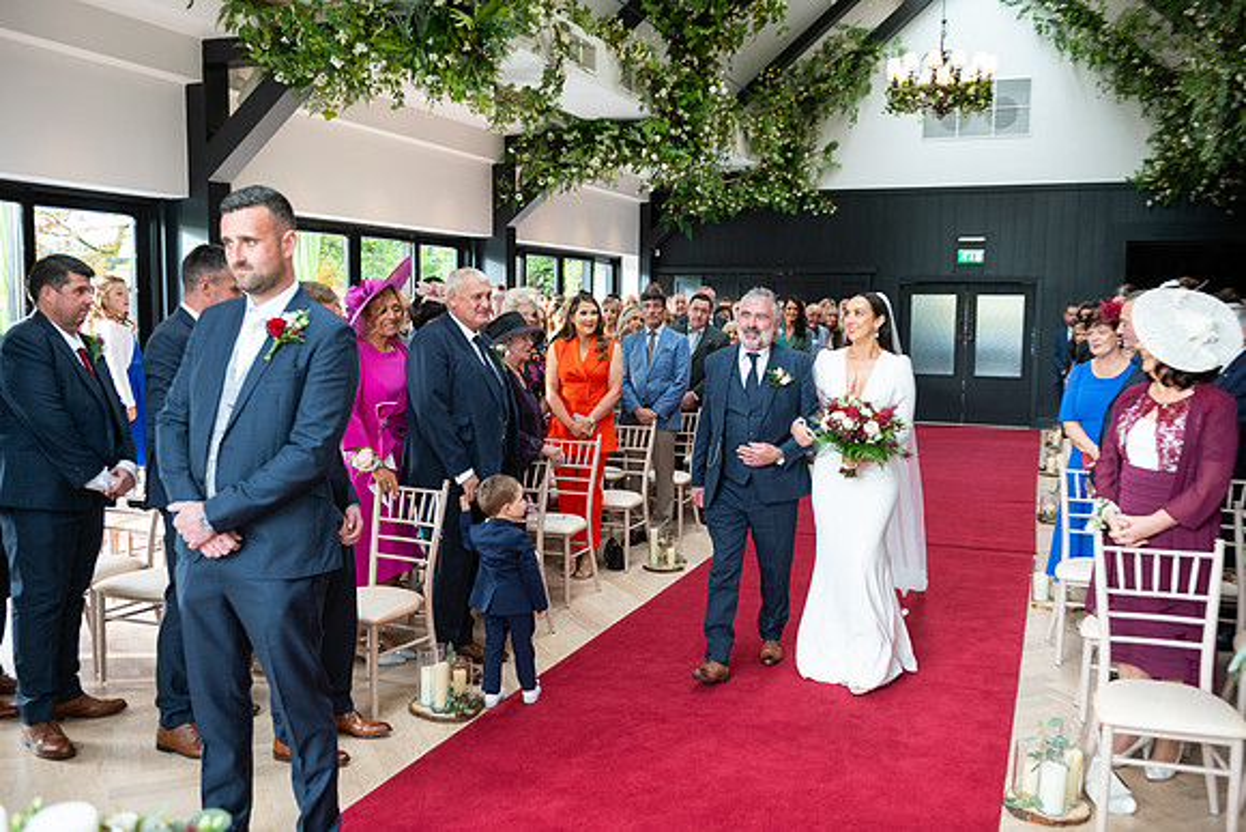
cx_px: 623
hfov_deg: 58.7
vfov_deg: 41.1
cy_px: 416
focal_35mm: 32
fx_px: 1108
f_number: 3.5
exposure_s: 1/160
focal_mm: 32
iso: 640
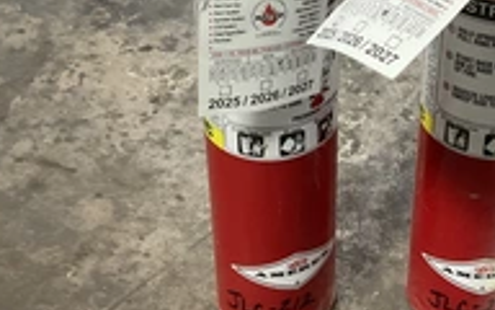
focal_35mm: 64
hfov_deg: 31.6
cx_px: 353
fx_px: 863
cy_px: 10
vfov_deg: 19.8
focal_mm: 3
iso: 200
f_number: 1.8
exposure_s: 1/60
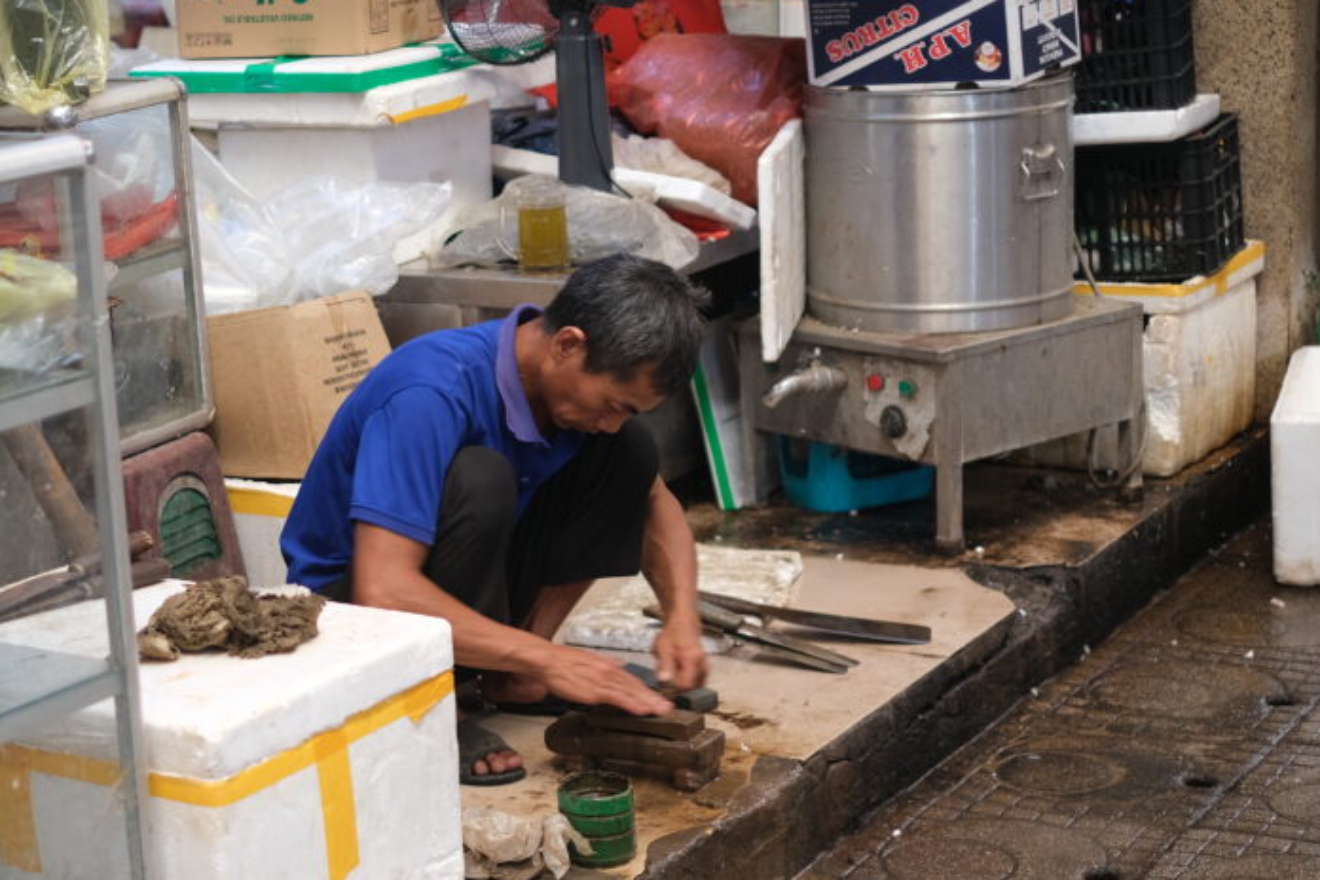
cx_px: 393
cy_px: 534
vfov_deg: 17.5
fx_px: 2860
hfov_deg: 25.8
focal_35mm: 78
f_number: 1.4
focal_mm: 35
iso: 160
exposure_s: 1/50
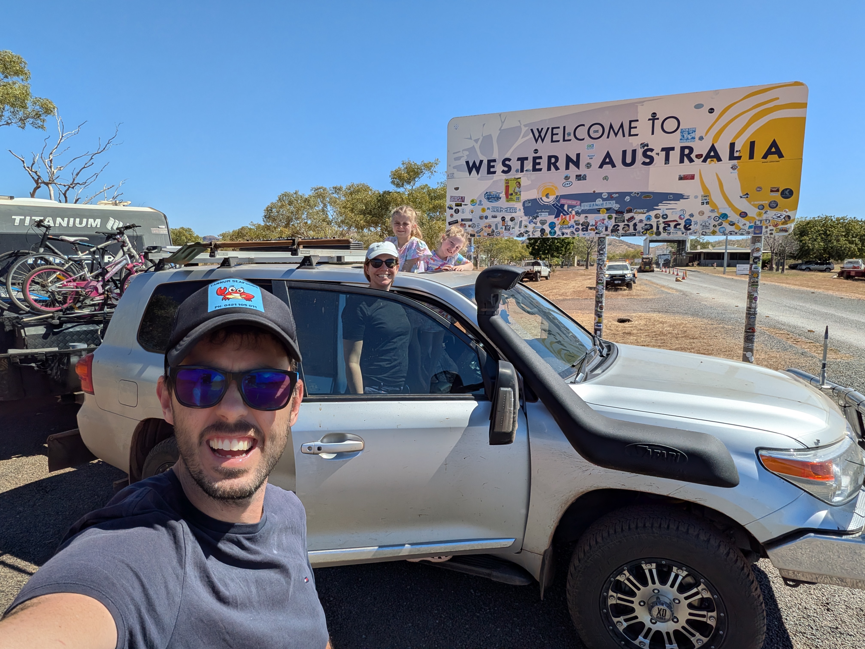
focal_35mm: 21
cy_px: 324
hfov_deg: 79.0
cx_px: 432
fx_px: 525
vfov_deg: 63.4
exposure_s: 1/2041
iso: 42
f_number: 2.2
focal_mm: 2.74
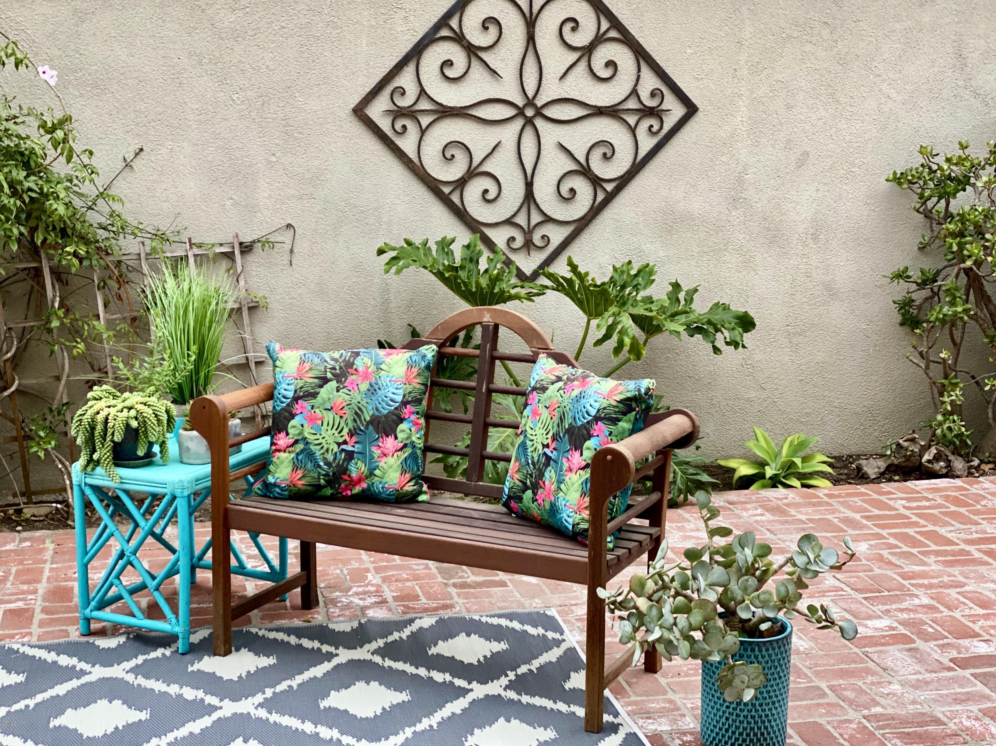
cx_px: 498
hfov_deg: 36.8
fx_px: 1496
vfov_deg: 28.0
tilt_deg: -10.7
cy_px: 373
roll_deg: -1.0
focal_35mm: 52
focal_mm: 6
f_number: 2
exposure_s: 1/40
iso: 160
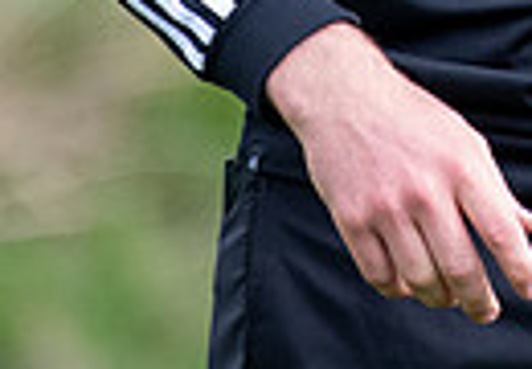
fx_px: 58095
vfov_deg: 0.4
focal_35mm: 3885
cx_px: 500
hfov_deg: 0.5
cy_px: -594
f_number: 5.6
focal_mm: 480
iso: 1600
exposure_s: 1/1250
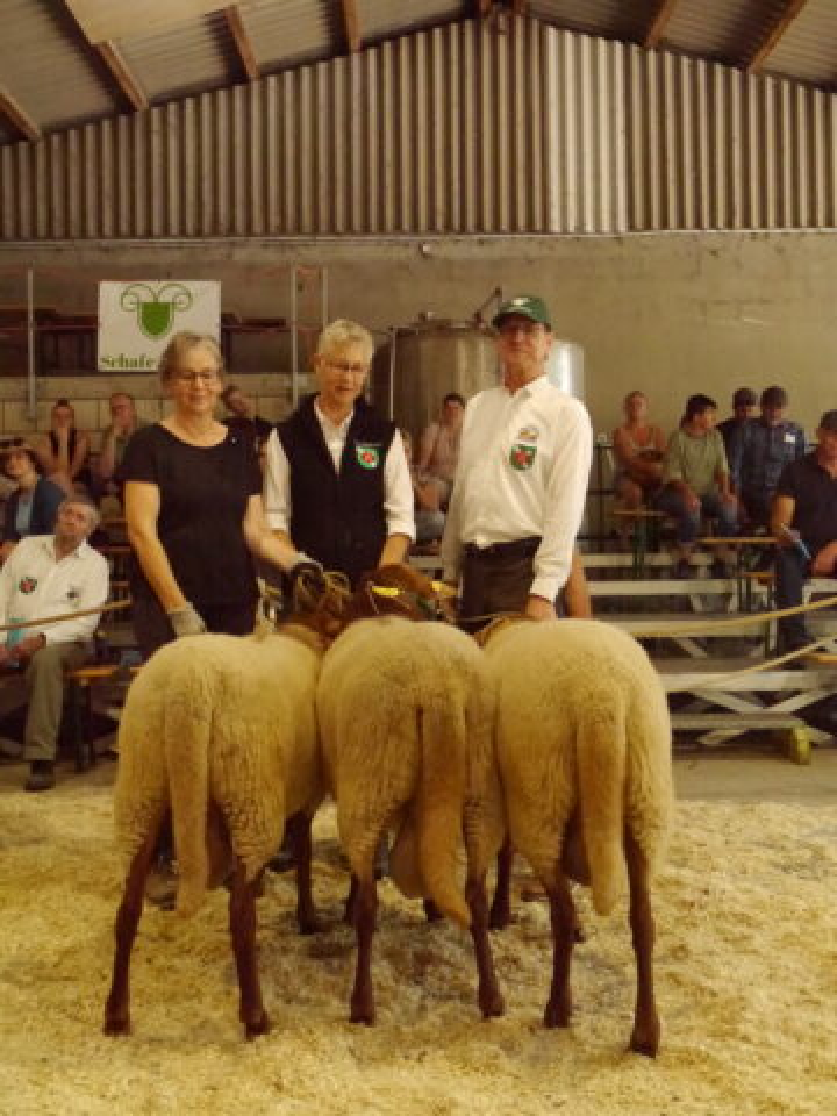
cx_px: 418
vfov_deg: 49.0
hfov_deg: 37.7
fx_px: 1225
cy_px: 558
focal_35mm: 38
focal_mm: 19
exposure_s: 1/400
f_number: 8
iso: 6400
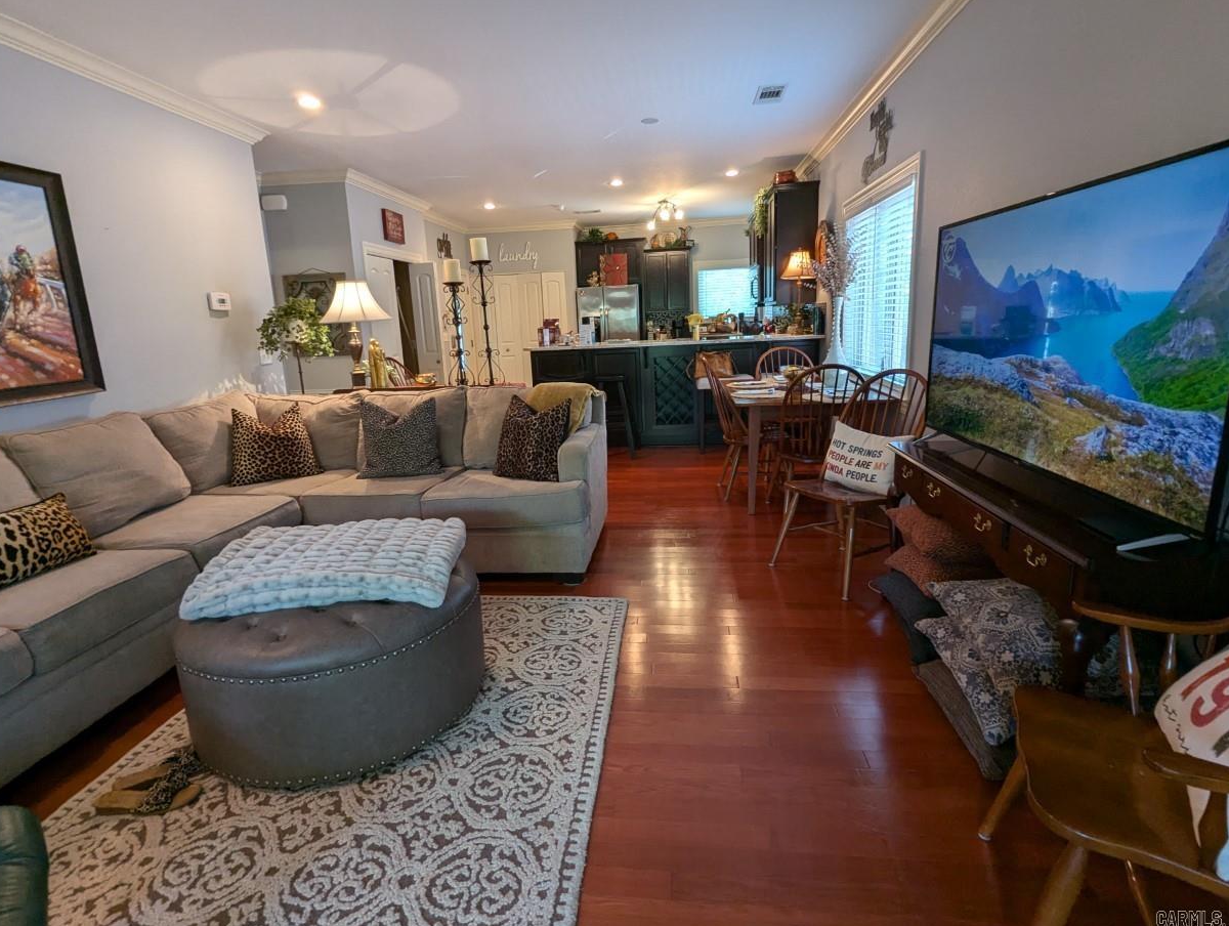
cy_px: 438
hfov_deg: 90.9
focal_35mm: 17
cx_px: 606
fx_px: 605
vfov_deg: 74.8
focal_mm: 2.35
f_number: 2.2
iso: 144
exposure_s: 1/40
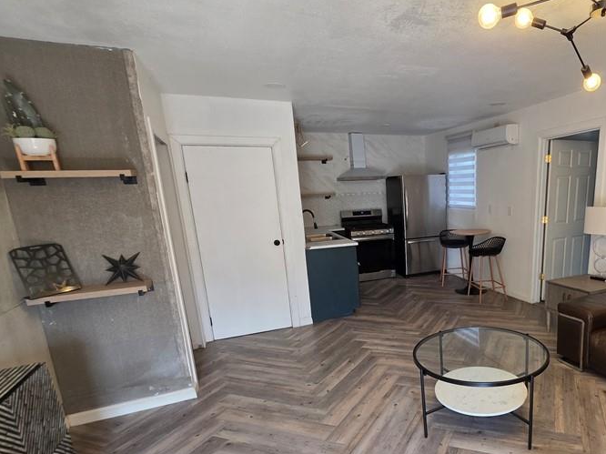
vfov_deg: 65.3
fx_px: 350
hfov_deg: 78.2
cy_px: 274
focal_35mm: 20
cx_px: 420
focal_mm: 2.2
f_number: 1.9
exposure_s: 1/120
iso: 200
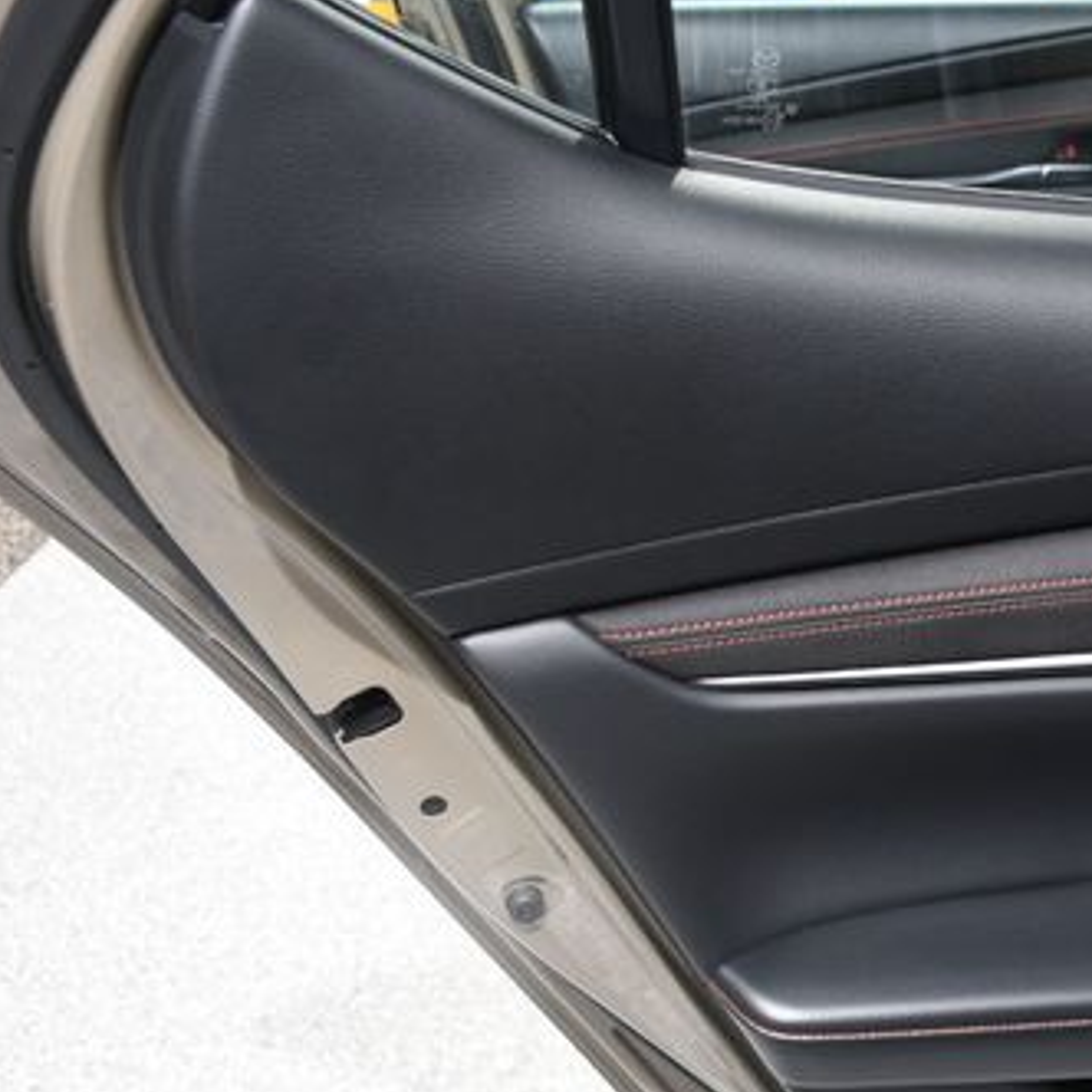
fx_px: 2106
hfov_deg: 27.7
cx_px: 1039
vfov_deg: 29.0
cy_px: 661
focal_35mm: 59
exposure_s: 1/160
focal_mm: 24
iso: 100
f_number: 5.6
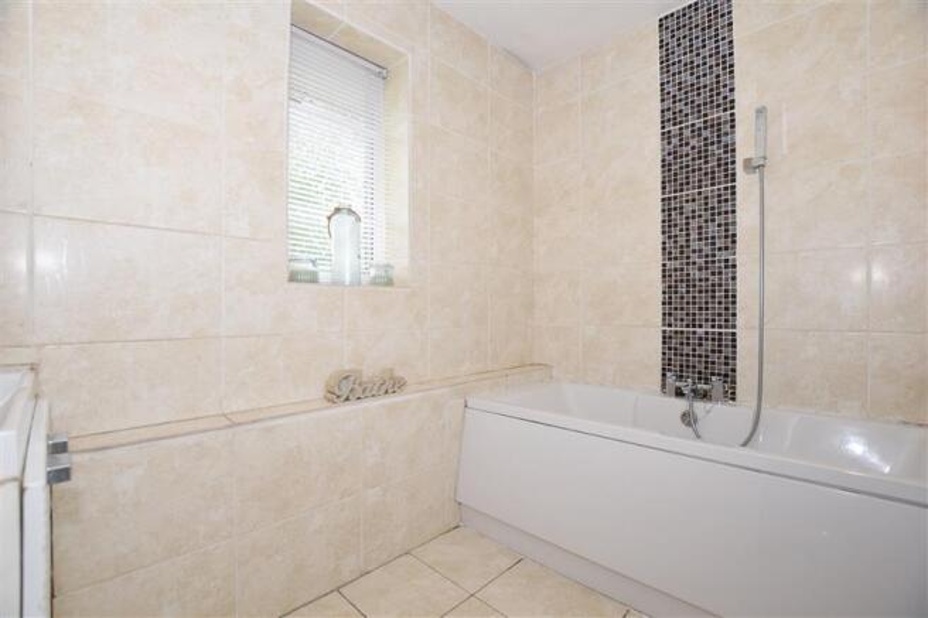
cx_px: 464
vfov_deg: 77.3
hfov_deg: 100.4
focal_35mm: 15
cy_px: 309
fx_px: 387
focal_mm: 10
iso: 200
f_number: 5
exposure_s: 1/30
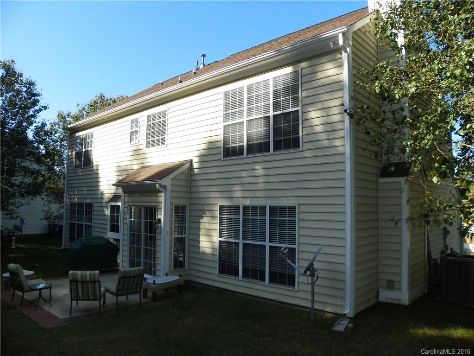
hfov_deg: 67.3
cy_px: 178
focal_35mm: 26
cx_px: 237
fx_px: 356
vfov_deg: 53.1
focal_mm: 4.6
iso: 64
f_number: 4
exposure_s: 1/320
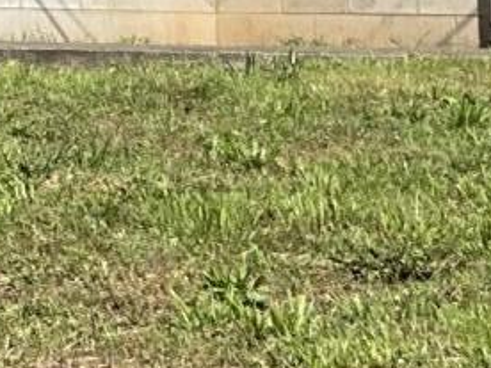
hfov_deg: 9.2
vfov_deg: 6.6
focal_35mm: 210
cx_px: -267
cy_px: -608
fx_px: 2979
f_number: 1.8
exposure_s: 1/1490
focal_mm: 3
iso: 25
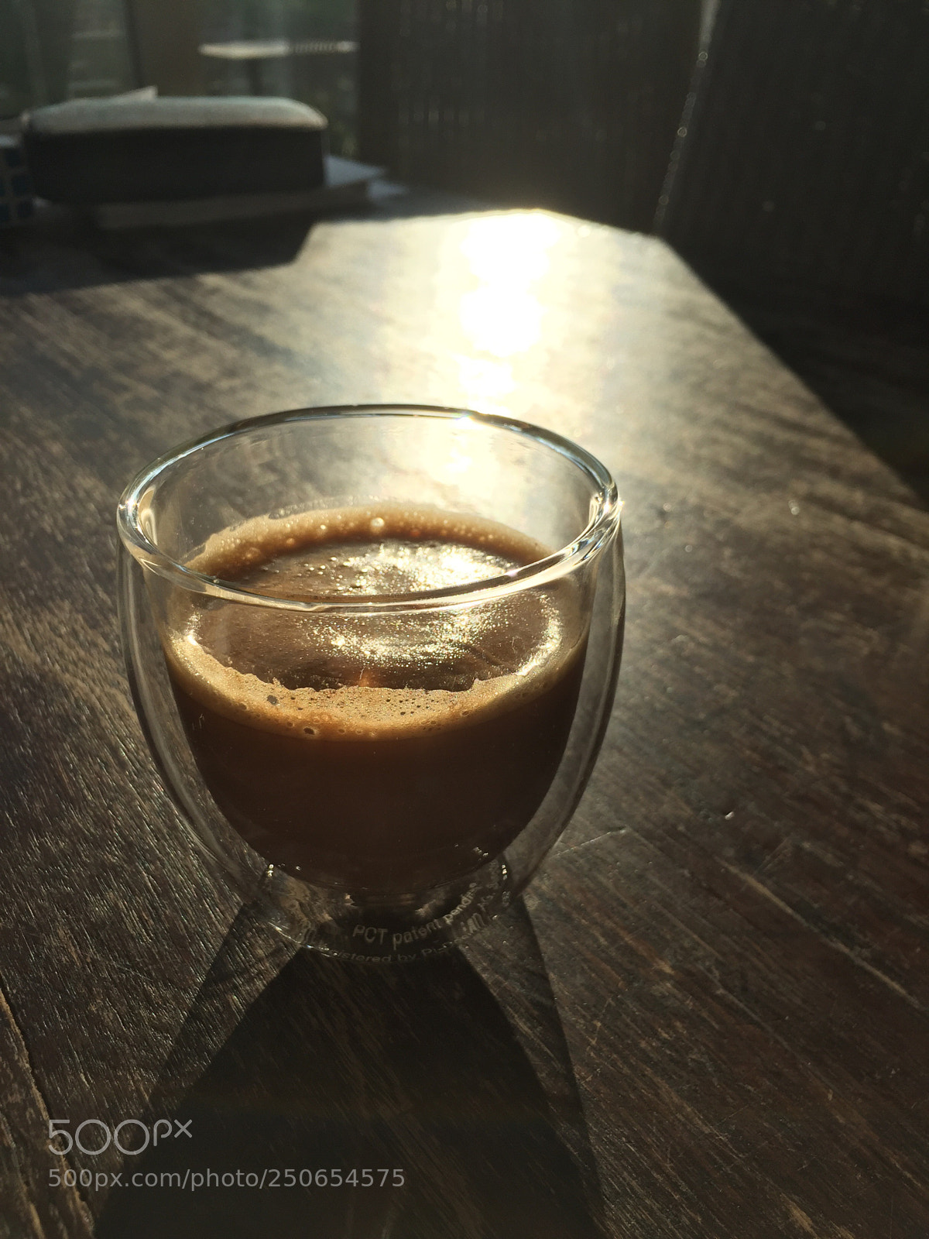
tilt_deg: -29.4
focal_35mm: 29
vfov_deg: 61.7
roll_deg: +1.3
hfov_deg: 48.2
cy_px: 620
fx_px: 1038
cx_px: 464
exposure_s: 1/1412
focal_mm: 4.15
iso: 32
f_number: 2.2
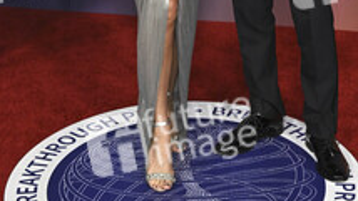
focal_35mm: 90
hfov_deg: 23.6
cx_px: 219
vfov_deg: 12.6
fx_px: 854
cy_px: -114
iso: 2000
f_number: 4
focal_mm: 46
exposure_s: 1/320
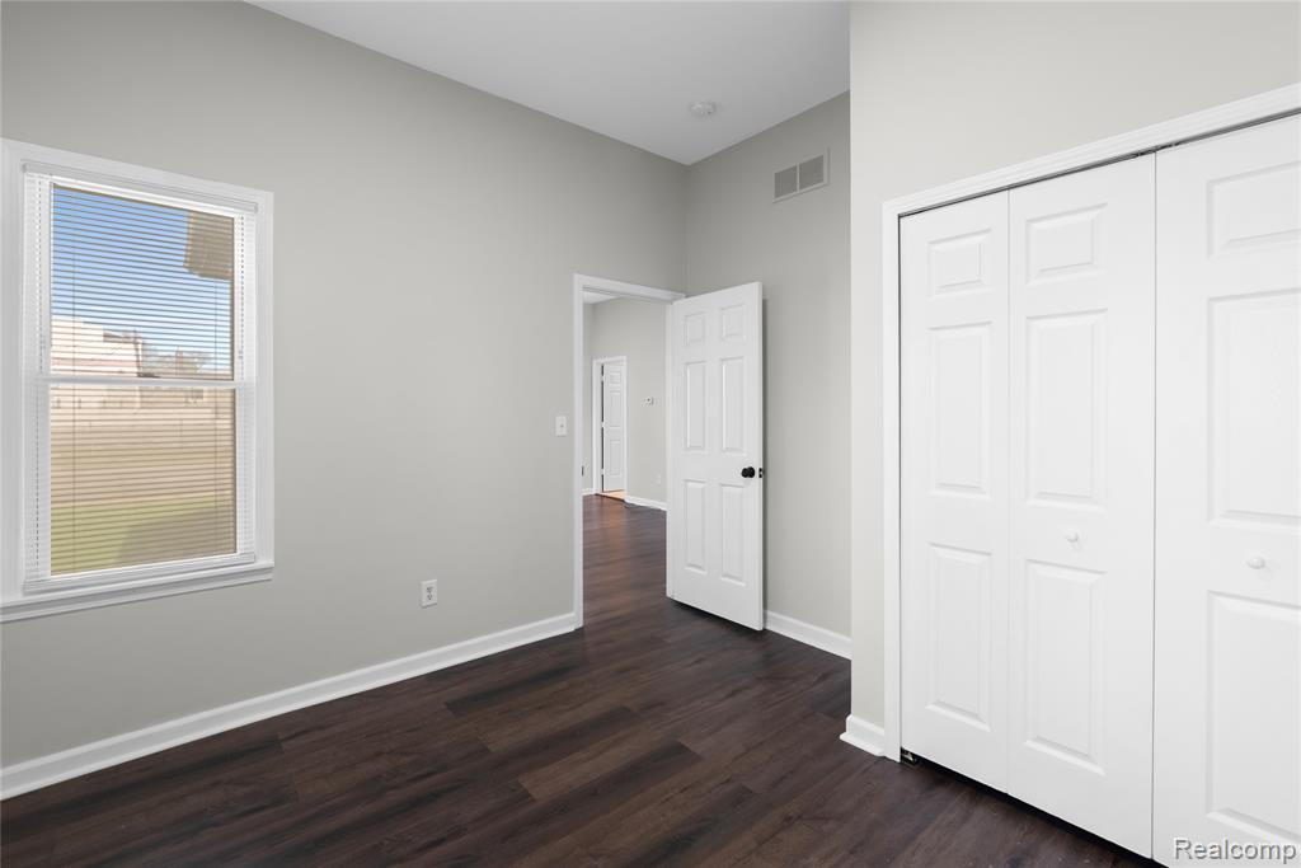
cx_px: 650
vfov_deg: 73.8
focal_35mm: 16
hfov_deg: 96.7
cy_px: 434
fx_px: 578
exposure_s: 1/2.5
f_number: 7.1
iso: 100
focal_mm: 16
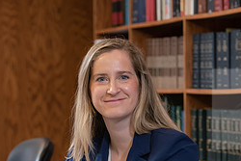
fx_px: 1320
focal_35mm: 197
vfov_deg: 6.9
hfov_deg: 10.4
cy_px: 186
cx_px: 183
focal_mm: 85
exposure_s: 1/125
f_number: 4
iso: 1000
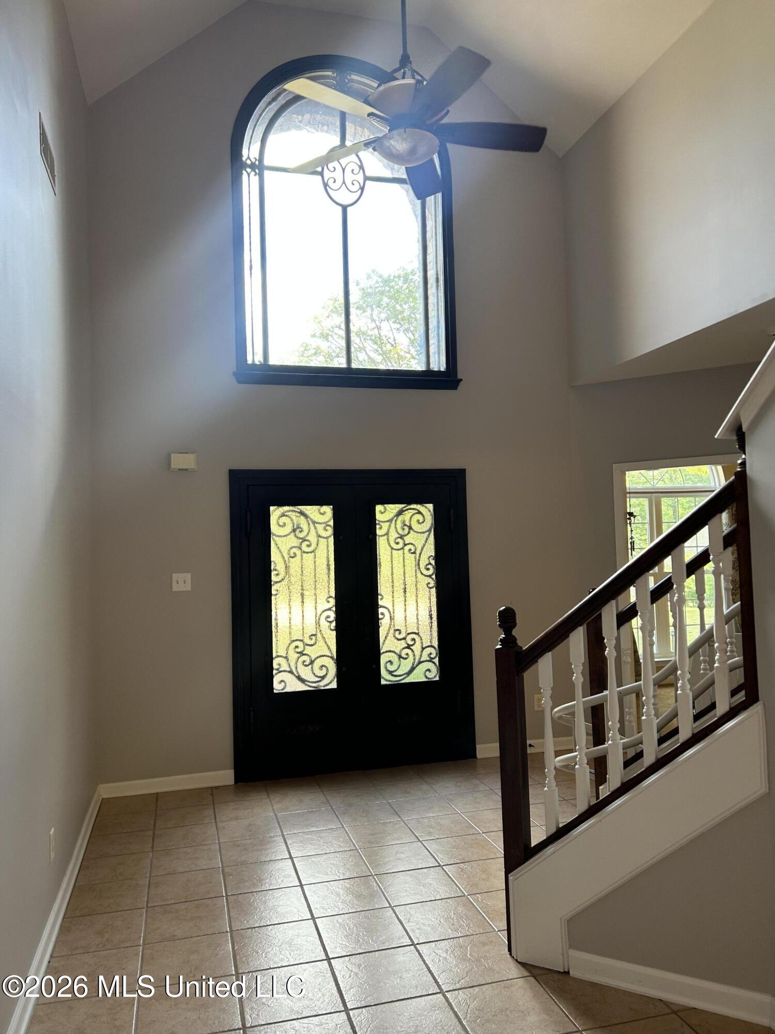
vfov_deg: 67.3
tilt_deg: +2.9
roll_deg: +0.9
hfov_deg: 53.1
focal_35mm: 26
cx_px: 388
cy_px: 517
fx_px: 776
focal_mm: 5.7
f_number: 1.5
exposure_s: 1/120
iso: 80
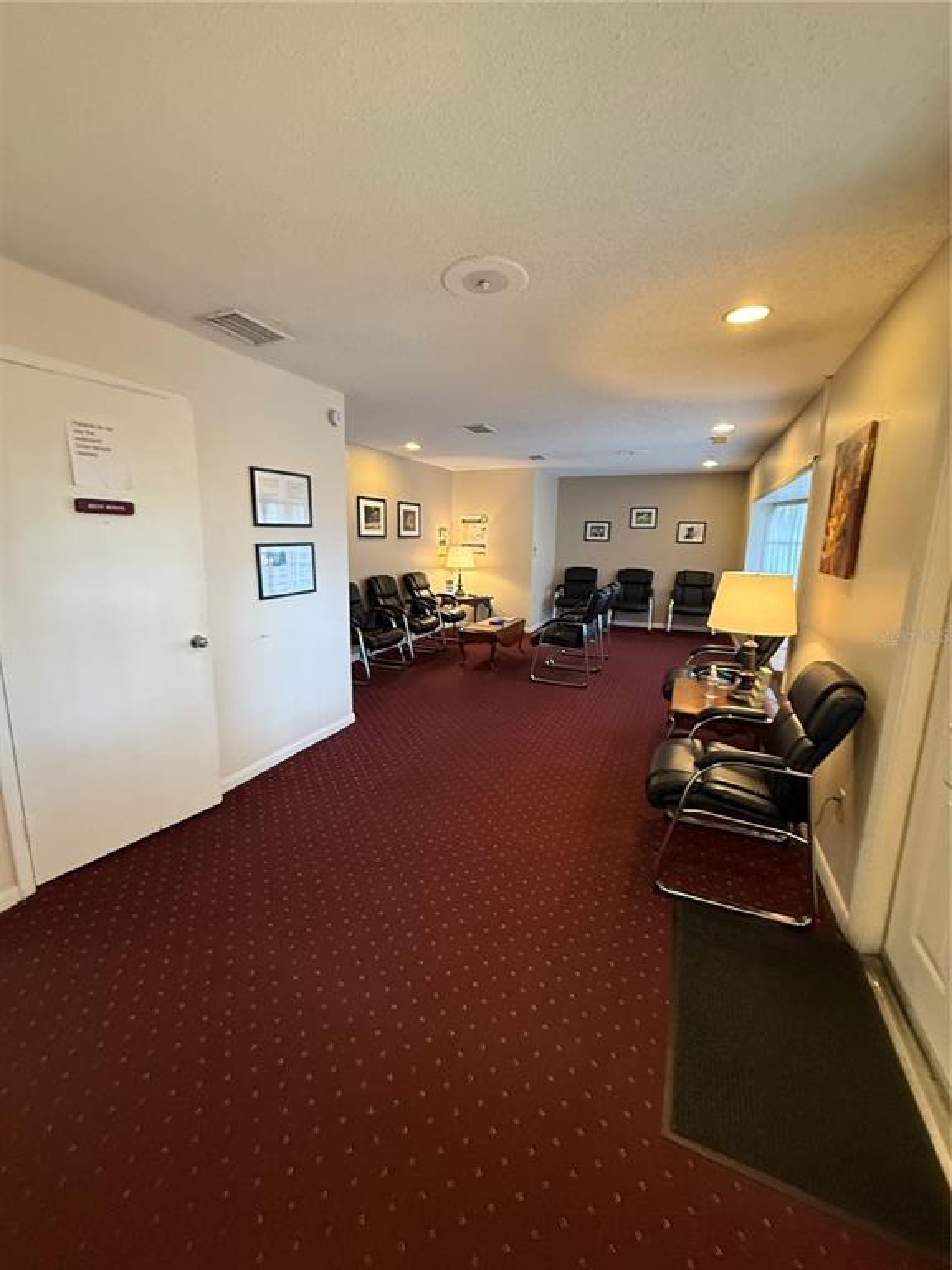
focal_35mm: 14
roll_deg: +1.0
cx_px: 476
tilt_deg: -8.2
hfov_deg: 85.7
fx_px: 513
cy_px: 635
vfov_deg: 102.1
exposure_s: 1/60
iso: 400
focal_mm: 2.22
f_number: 2.2
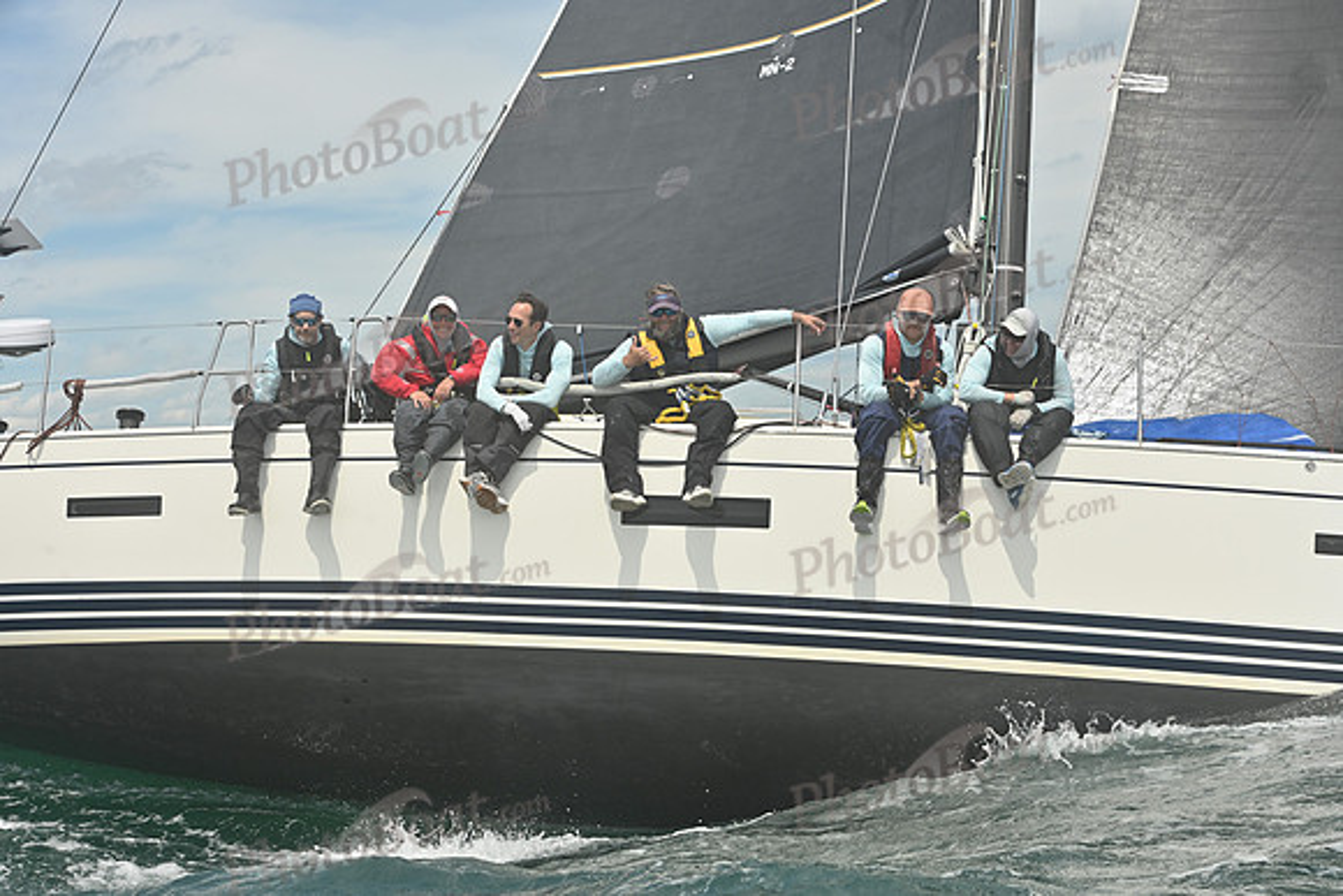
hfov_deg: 28.8
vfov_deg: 19.5
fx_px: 2612
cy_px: 448
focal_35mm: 70
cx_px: 672
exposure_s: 1/1250
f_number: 9
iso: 320
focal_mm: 70
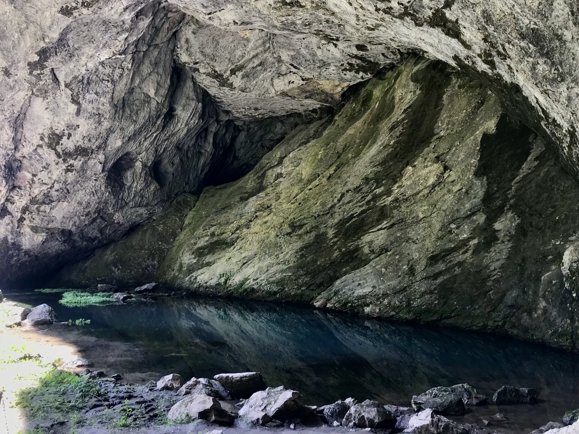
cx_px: 290
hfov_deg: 63.4
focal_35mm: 28
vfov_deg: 49.7
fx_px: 468
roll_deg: +0.0
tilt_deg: +5.5
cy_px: 217
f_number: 1.8
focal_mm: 3.99
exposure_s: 1/105
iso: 20
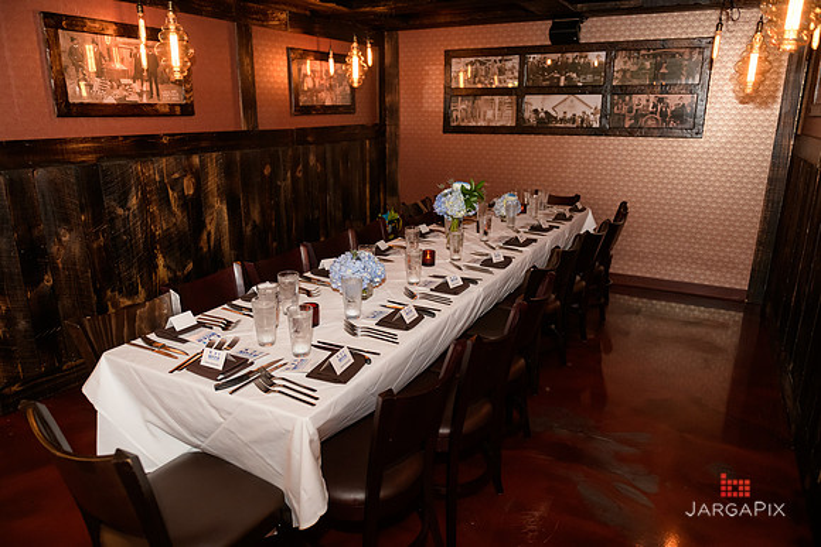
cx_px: 410
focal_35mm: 24
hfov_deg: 73.7
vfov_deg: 53.2
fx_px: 547
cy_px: 274
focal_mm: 24
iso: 1600
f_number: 3.2
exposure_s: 1/125
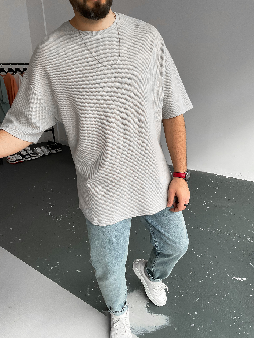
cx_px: 127
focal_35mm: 29
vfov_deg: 61.7
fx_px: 284
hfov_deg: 48.2
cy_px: 169
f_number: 1.8
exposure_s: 1/85
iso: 64
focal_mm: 3
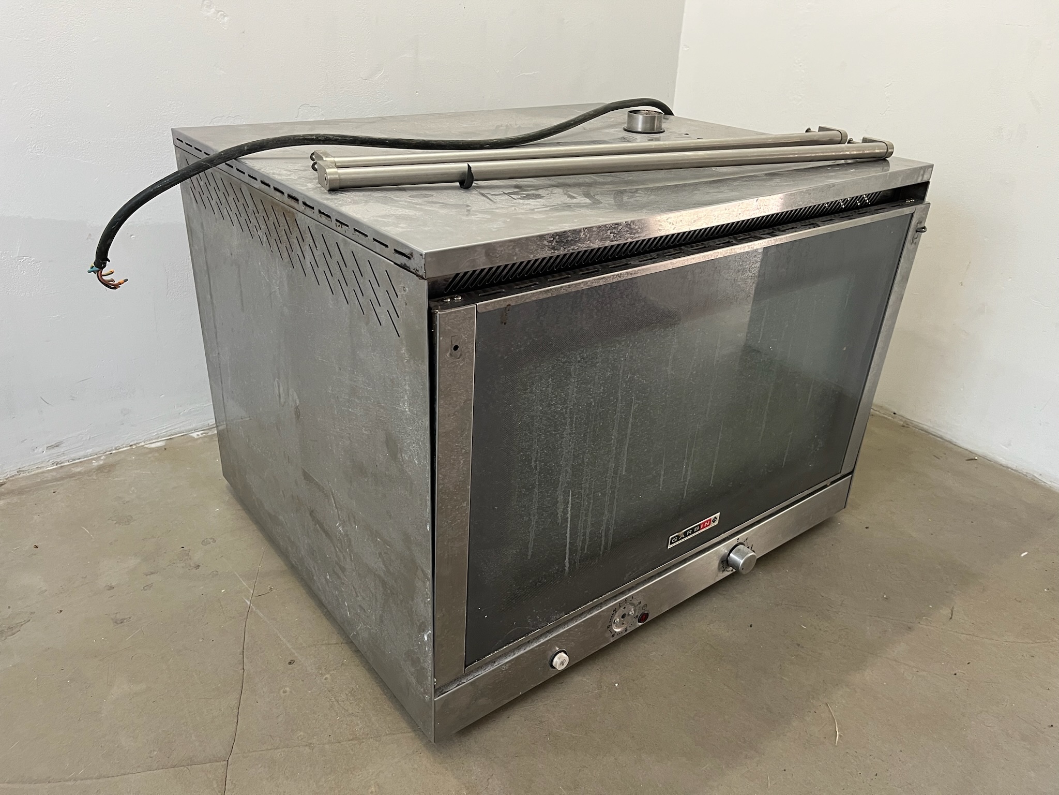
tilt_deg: -25.8
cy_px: 398
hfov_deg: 67.3
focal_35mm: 26
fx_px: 795
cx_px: 530
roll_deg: -1.5
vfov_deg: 53.1
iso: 160
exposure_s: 1/50
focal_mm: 5.1
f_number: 1.6
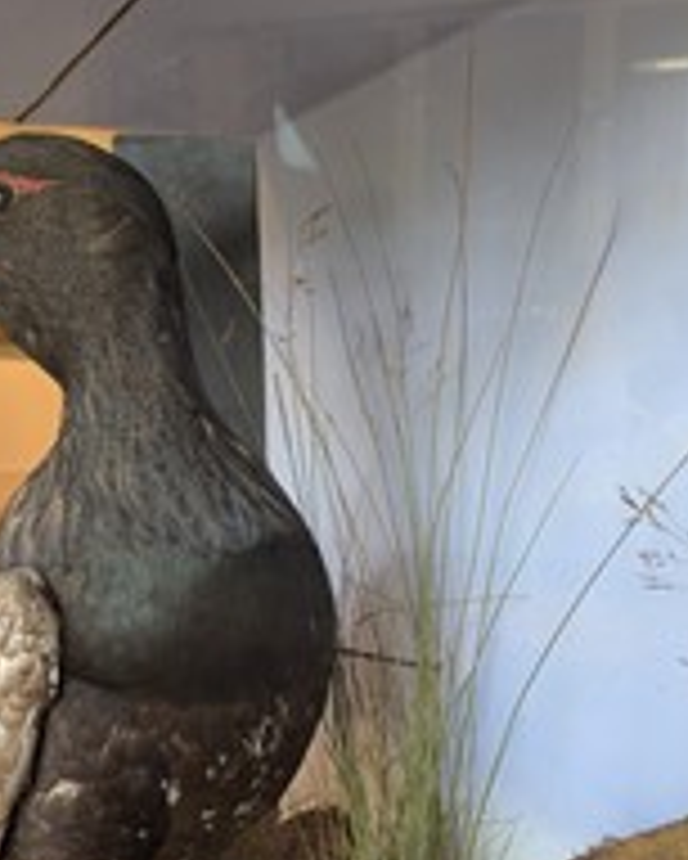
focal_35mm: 49
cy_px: 810
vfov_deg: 35.3
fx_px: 1246
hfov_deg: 30.8
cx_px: 398
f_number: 1.85
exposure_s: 1/50
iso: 79
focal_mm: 6.81
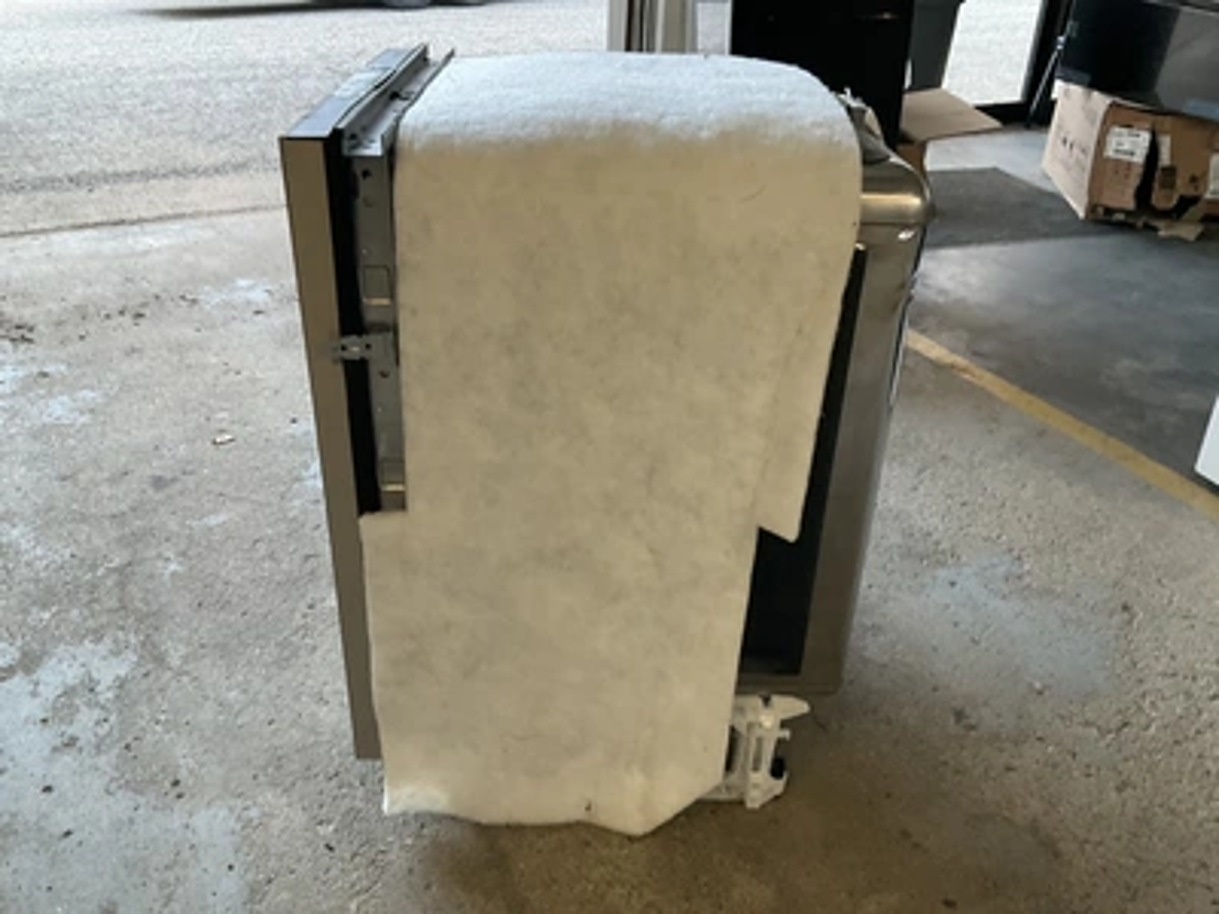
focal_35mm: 29
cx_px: 610
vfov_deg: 48.2
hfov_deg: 61.7
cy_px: 457
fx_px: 1021
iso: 100
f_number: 1.8
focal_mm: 3
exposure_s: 1/60
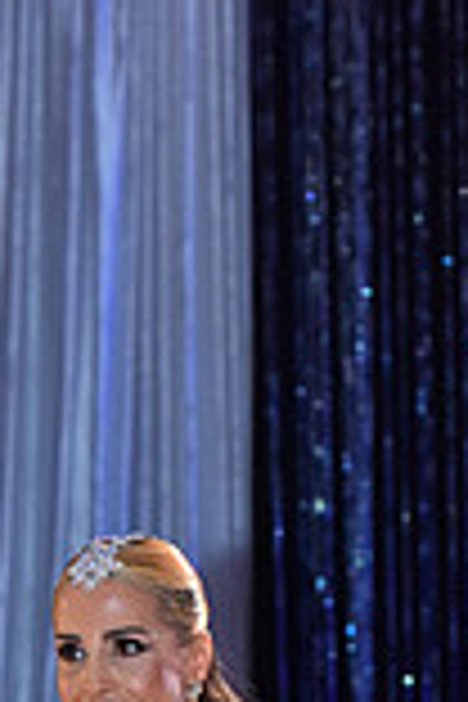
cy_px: 1228
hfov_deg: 2.8
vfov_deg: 4.2
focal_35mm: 483
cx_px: 421
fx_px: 9418
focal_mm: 130
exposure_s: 1/250
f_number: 5
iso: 2000
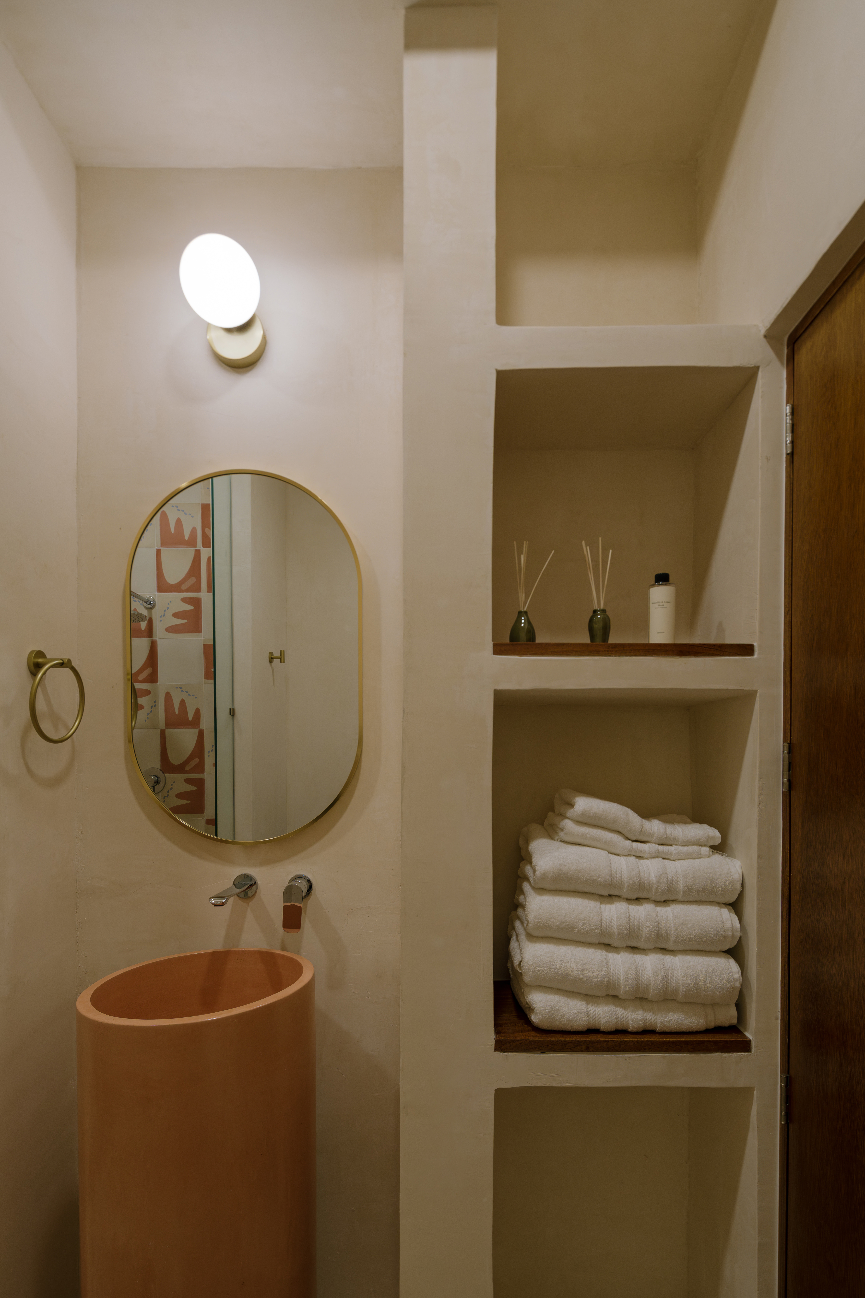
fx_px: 613
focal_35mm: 17
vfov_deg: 93.3
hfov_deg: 70.4
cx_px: 432
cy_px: 649
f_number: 8
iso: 400
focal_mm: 17
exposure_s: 1/15
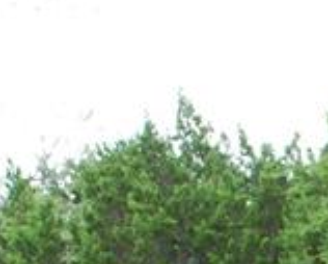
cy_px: 564
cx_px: 614
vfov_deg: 8.8
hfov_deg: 10.9
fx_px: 1595
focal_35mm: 164
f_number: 5
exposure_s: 1/100
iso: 200
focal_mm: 18
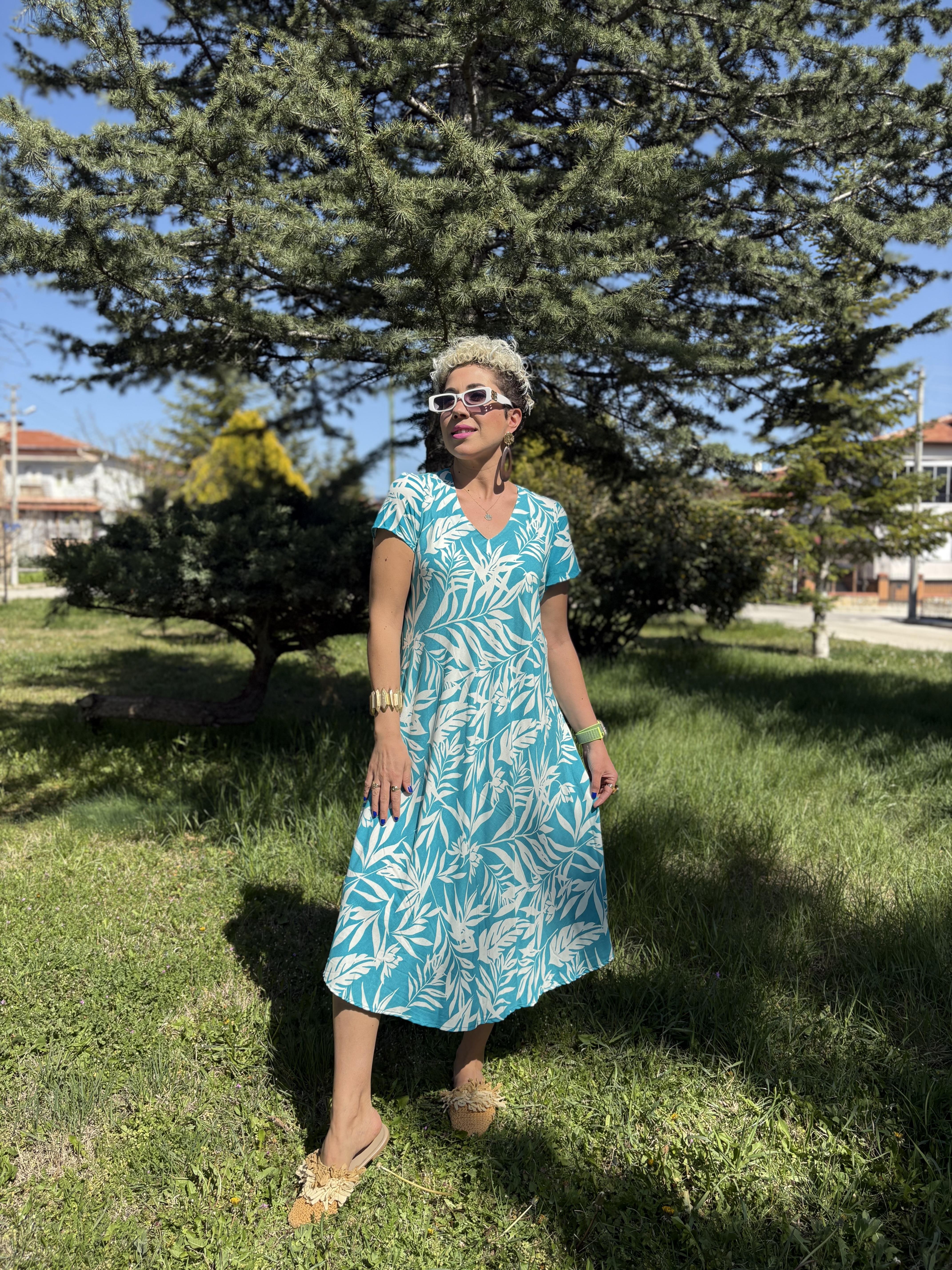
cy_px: 635
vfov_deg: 67.3
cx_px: 476
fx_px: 953
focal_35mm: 26
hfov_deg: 53.1
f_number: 1.6
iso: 50
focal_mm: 5.96
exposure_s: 1/2865
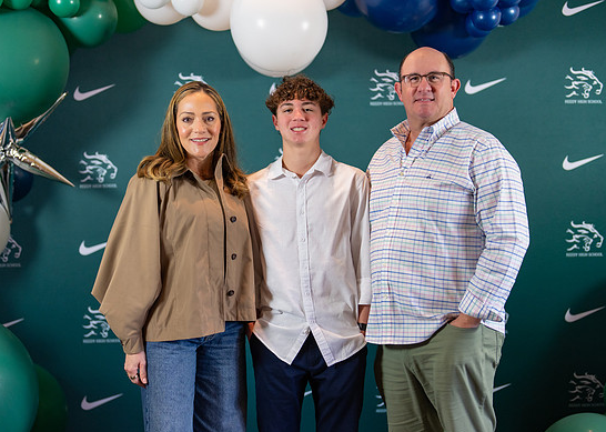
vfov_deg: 24.4
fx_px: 997
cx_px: 285
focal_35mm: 58
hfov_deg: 33.8
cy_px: 221
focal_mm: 50
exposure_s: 1/400
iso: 500
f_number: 1.2
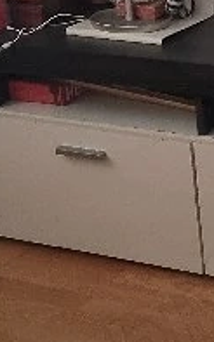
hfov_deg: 9.1
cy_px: -134
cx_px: 322
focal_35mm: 140
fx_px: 1307
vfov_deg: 14.2
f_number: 1.8
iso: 800
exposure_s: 1/25
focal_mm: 5.4
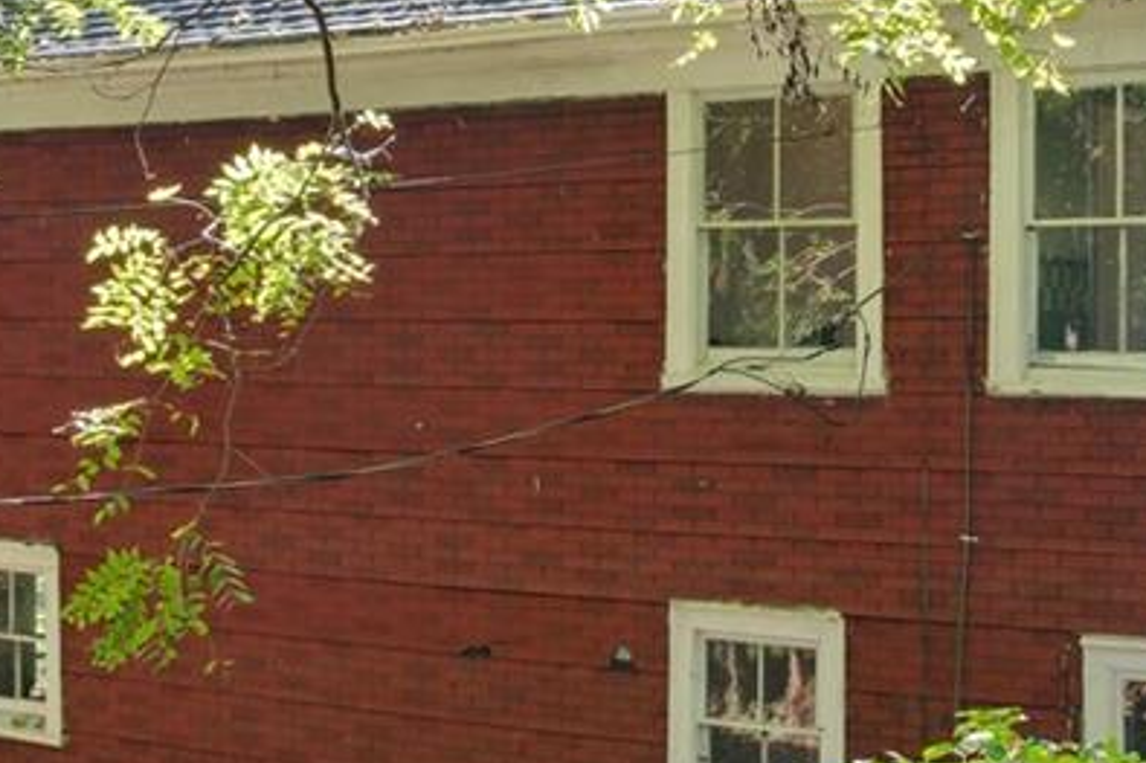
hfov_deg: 34.7
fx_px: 1814
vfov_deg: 23.8
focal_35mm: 57
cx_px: 769
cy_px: 348
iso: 100
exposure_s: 1/180
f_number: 2.8
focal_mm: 8.38
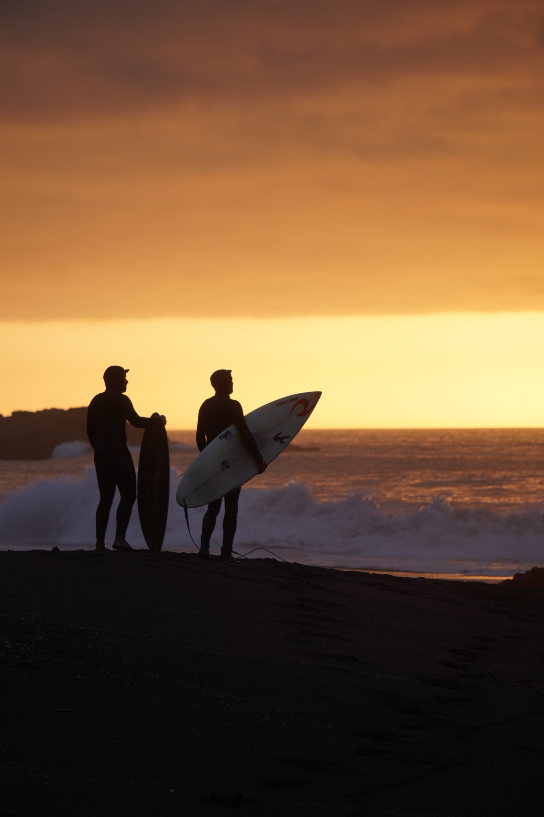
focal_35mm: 184
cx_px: 272
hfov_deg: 7.4
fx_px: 4182
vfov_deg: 11.1
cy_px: 408
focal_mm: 123
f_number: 5.6
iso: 100
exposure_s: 1/250
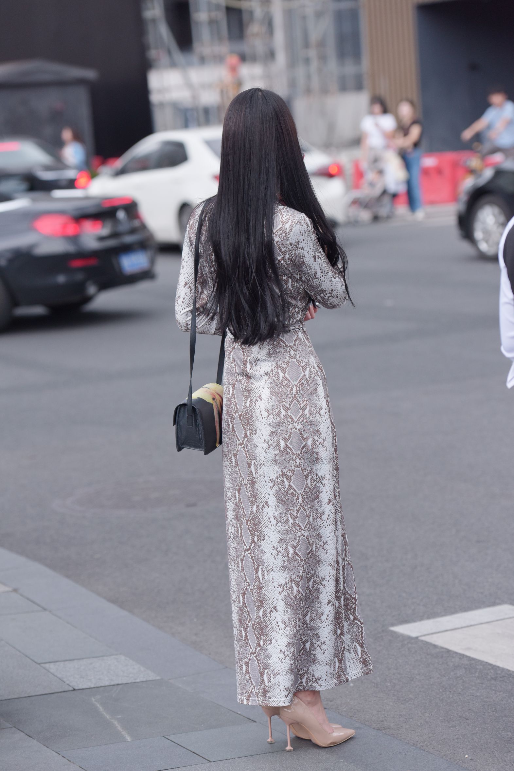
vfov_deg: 20.0
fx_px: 2183
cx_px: 257
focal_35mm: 102
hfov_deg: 13.4
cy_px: 386
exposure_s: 1/800
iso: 640
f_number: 3.5
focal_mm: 102
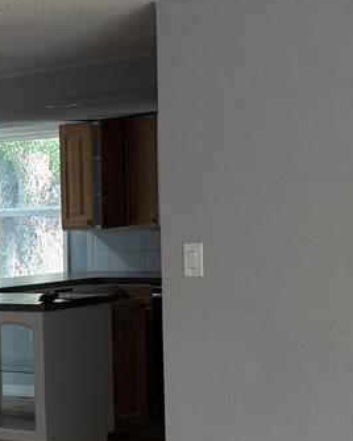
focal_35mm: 112
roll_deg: +3.3
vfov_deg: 17.0
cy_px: 383
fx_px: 1463
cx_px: -145
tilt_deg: -7.7
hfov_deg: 13.1
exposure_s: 1/121
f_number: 1.78
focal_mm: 6.76
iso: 100
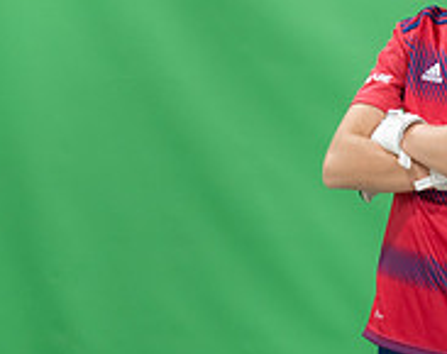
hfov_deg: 7.8
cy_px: 306
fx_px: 3242
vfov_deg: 6.2
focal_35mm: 246
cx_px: 512
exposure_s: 1/250
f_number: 2.8
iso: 1000
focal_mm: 70
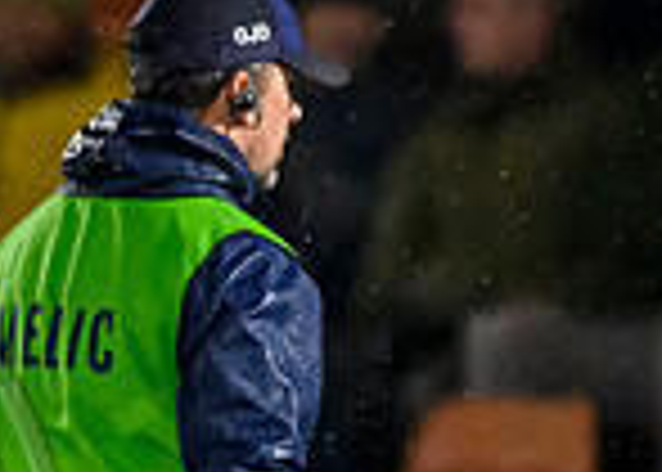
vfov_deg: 0.5
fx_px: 56987
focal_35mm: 3031
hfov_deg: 0.7
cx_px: -684
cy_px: 359
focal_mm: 560
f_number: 4
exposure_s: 1/1250
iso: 8000
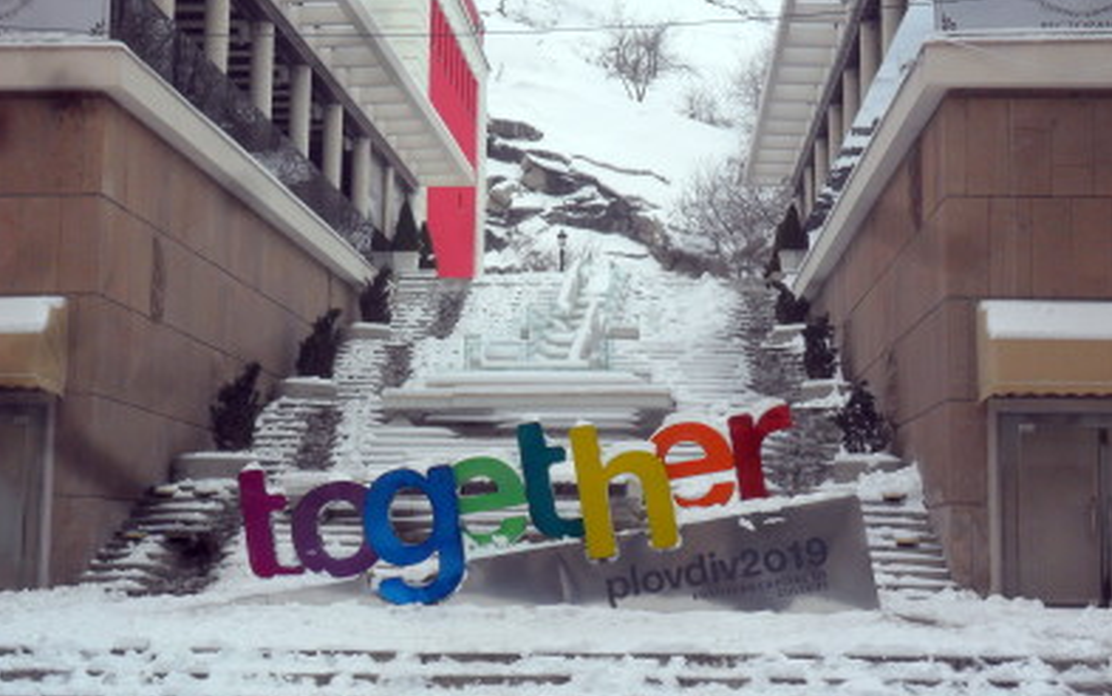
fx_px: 2062
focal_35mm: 68
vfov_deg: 19.2
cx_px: 557
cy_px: 328
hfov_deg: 30.2
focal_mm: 11.2
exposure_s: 1/350
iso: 100
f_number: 5.6
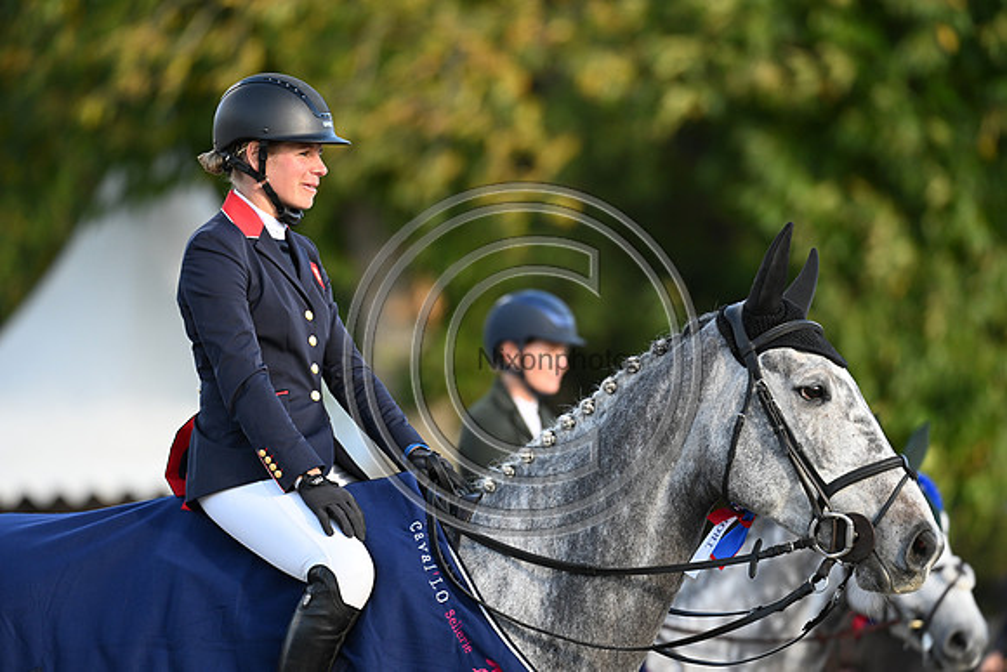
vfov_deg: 3.8
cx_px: 504
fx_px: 10072
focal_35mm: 360
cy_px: 336
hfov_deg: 5.7
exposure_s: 1/1250
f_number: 5.6
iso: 1600
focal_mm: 360
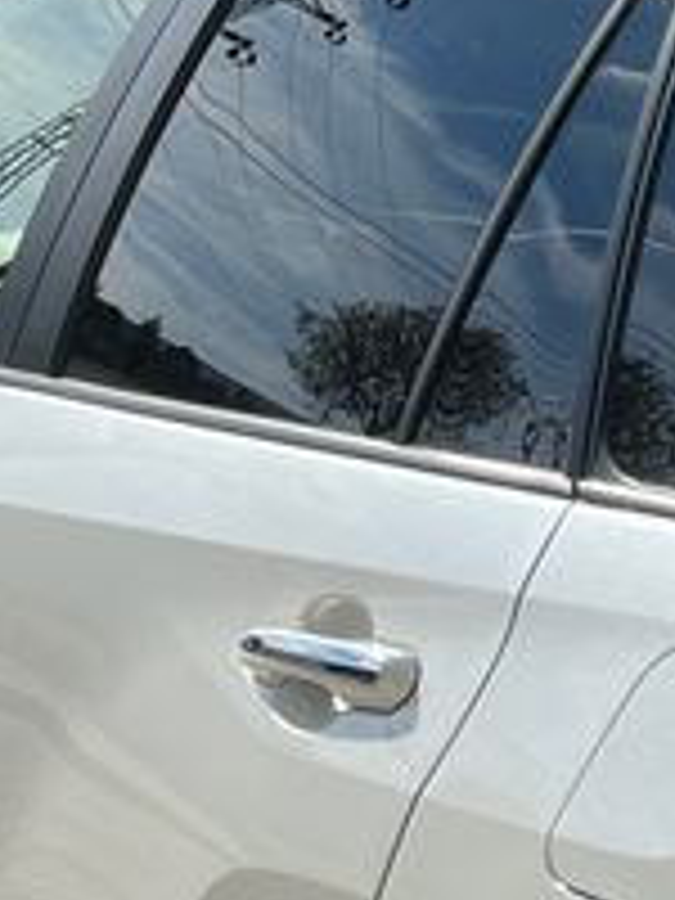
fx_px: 3458
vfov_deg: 14.7
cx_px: 1220
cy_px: 832
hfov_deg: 10.5
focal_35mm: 133
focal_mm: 5.1
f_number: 1.6
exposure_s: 1/3311
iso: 50
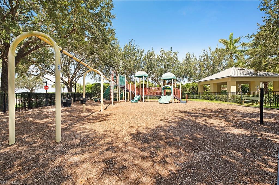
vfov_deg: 77.3
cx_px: 140
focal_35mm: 15
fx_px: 116
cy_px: 92
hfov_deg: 100.4
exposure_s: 1/80
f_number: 4.5
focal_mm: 10
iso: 200
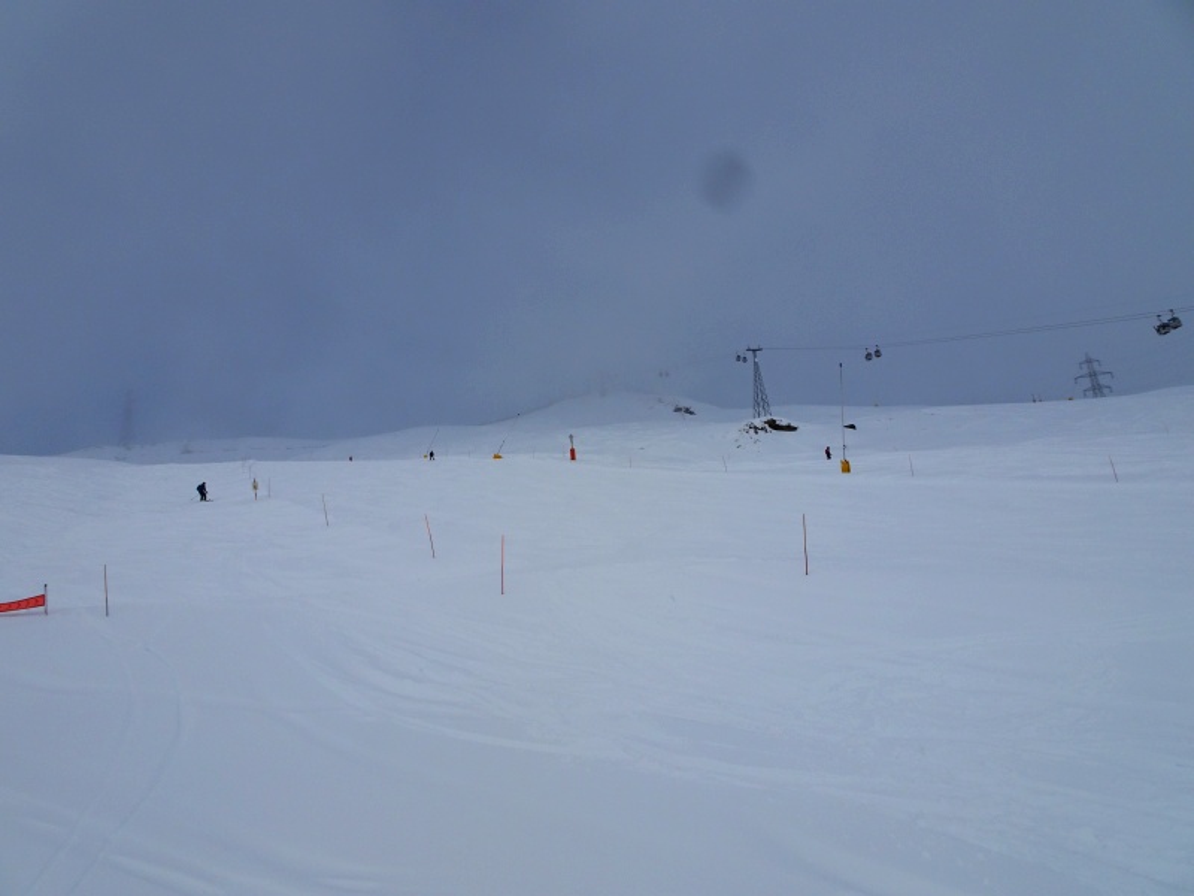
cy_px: 448
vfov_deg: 56.8
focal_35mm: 24
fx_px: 828
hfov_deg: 71.6
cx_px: 597
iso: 80
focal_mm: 4.1
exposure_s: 1/2000
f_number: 4
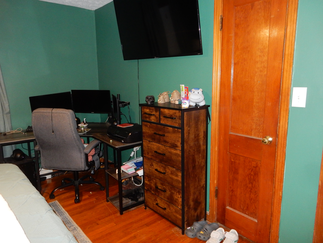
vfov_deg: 54.9
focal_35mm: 25
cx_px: 162
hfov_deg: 69.4
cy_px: 122
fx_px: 233
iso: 500
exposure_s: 1/30
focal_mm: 4.5
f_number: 3.7
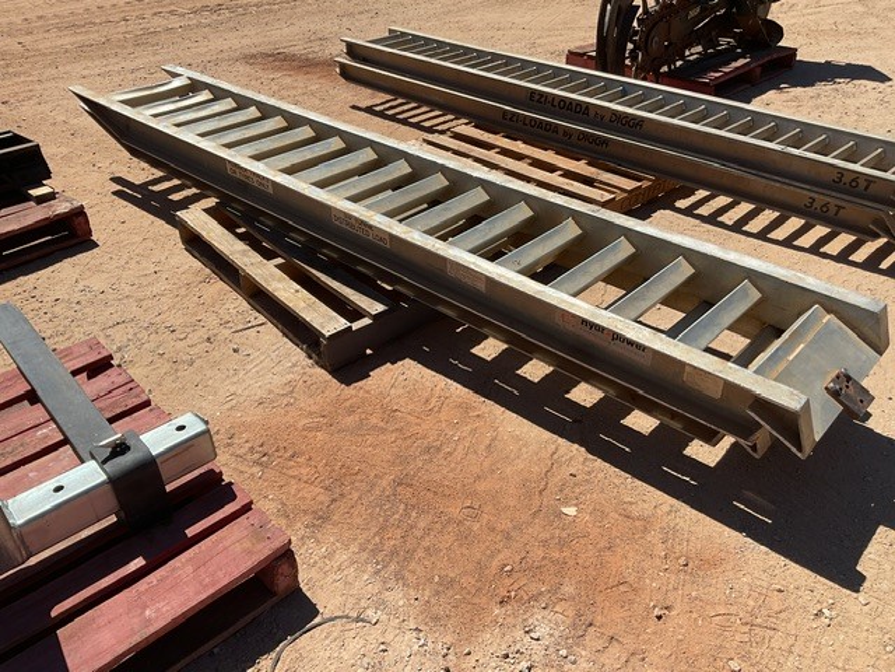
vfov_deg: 48.2
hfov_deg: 61.7
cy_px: 336
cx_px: 448
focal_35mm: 29
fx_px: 750
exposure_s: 1/2667
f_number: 1.8
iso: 16
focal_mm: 3
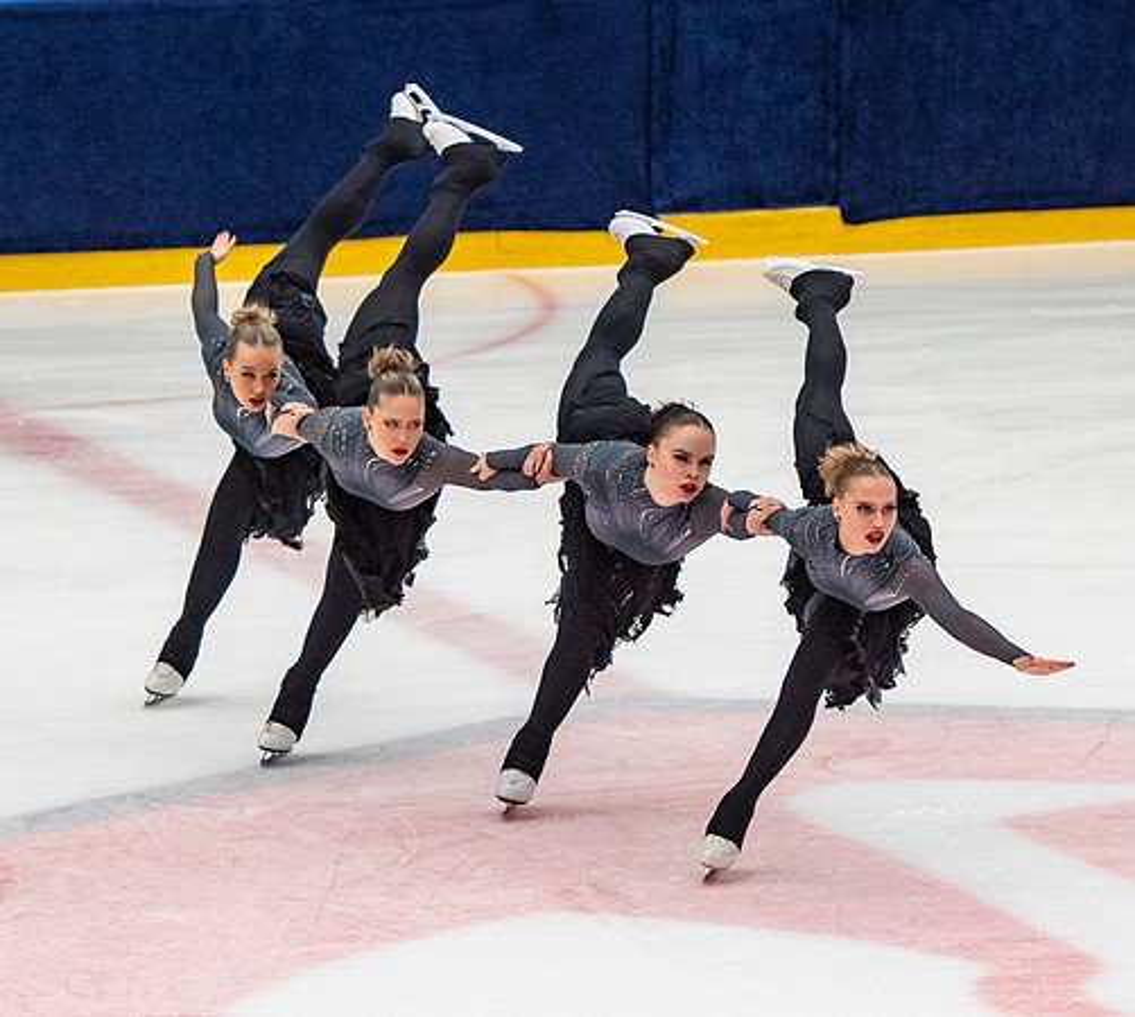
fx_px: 10636
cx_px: 512
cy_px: 545
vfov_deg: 5.5
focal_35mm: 302
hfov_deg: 6.1
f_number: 4
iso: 900
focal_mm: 125
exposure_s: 1/500
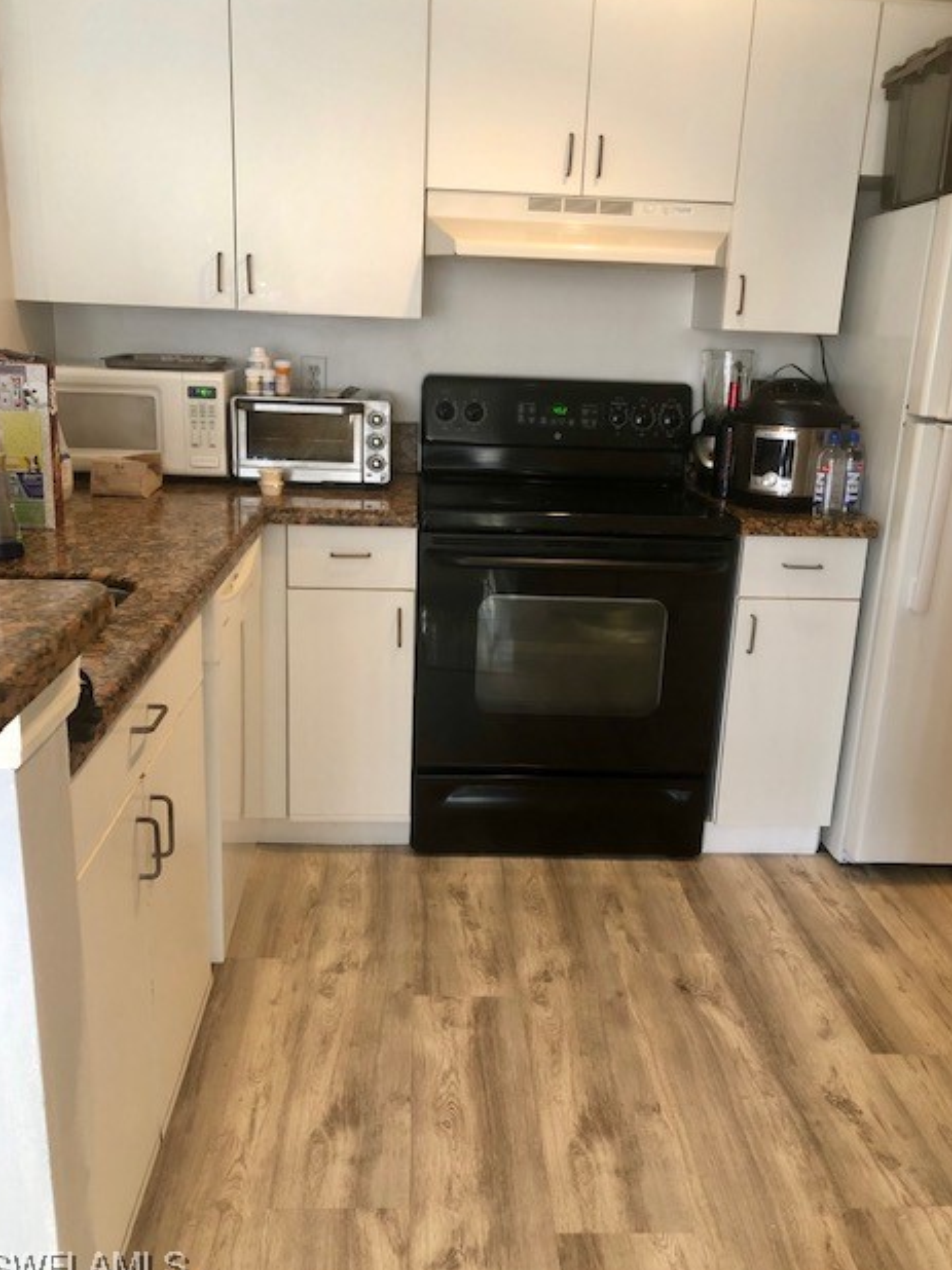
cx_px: 469
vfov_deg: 61.7
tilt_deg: -16.2
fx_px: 1064
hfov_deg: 48.2
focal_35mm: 29
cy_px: 643
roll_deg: -2.1
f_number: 1.8
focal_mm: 3.99
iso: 50
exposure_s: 1/15
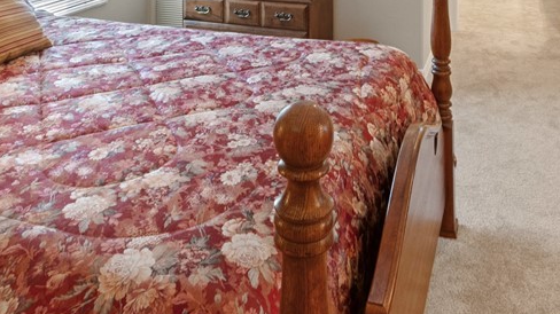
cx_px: 324
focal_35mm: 35
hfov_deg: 56.4
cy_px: -68
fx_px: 519
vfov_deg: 28.9
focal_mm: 10
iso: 200
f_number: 8
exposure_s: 1/1.25
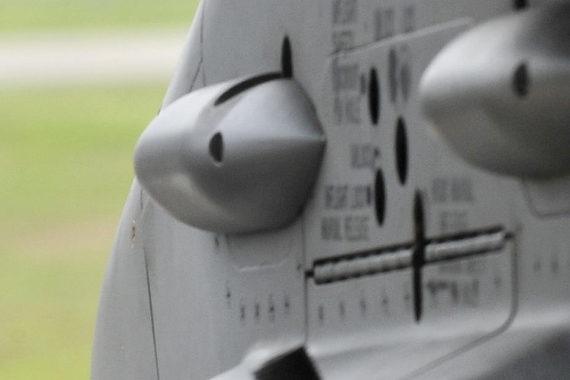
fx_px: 13030
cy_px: 501
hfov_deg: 2.5
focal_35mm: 823
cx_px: -39
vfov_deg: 1.7
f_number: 16
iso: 500
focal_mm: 180
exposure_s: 1/250
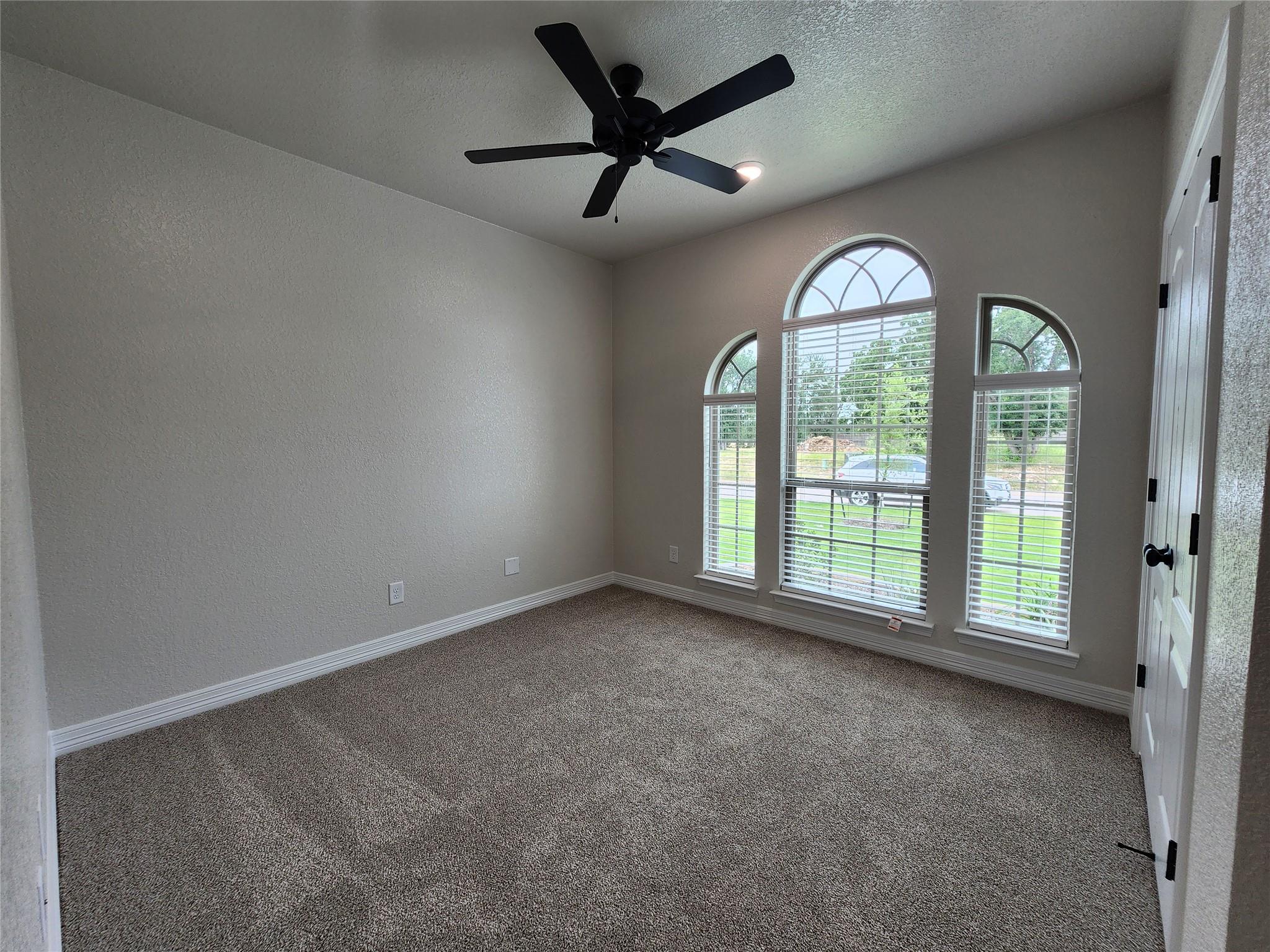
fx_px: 477
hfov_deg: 106.2
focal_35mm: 13
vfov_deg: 89.9
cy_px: 476
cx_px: 635
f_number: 2.2
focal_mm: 2.2
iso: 64
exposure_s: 1/120
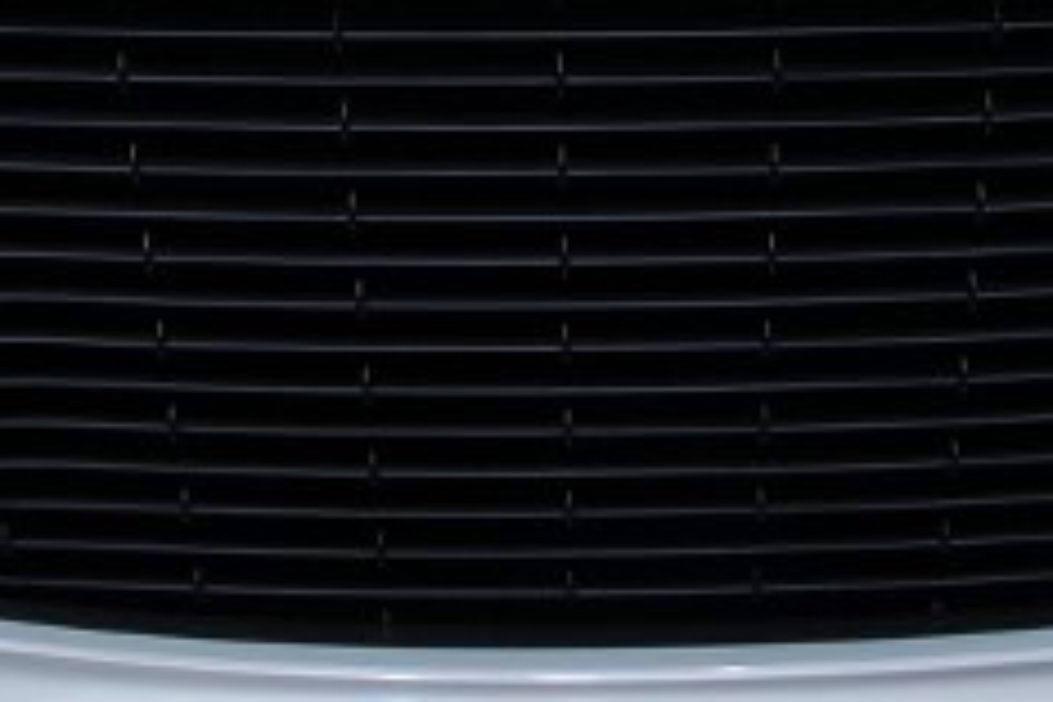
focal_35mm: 118
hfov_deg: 17.3
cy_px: -128
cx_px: 500
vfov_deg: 11.4
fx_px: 3451
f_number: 7.1
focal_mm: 18
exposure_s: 1/200
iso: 200
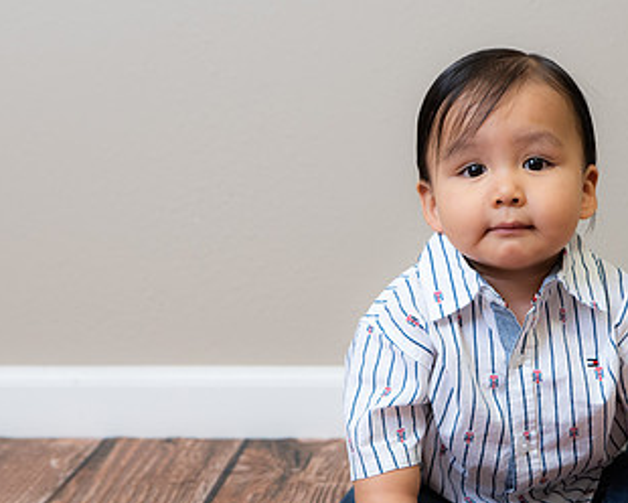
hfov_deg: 16.5
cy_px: 320
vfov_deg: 13.3
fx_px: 2156
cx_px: 430
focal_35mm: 116
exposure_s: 1/125
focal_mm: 58
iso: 800
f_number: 3.2
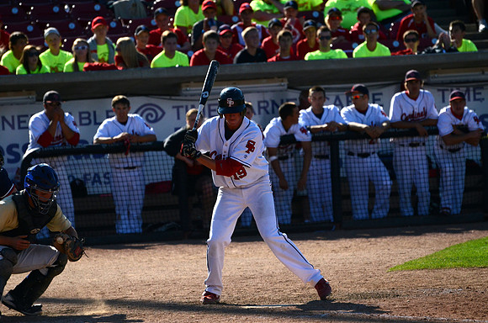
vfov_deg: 3.8
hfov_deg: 5.7
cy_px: 162
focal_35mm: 360
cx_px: 244
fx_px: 4869
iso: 800
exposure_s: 1/8000
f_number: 5.3
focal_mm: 240
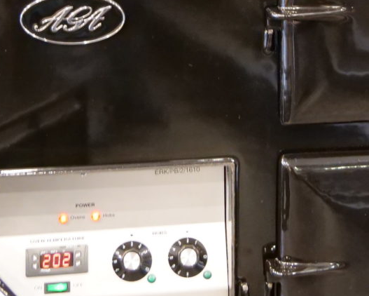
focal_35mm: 86
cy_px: -34
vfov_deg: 17.3
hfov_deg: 22.1
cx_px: 261
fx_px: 940
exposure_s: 1/15
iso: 3200
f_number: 3.9
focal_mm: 18
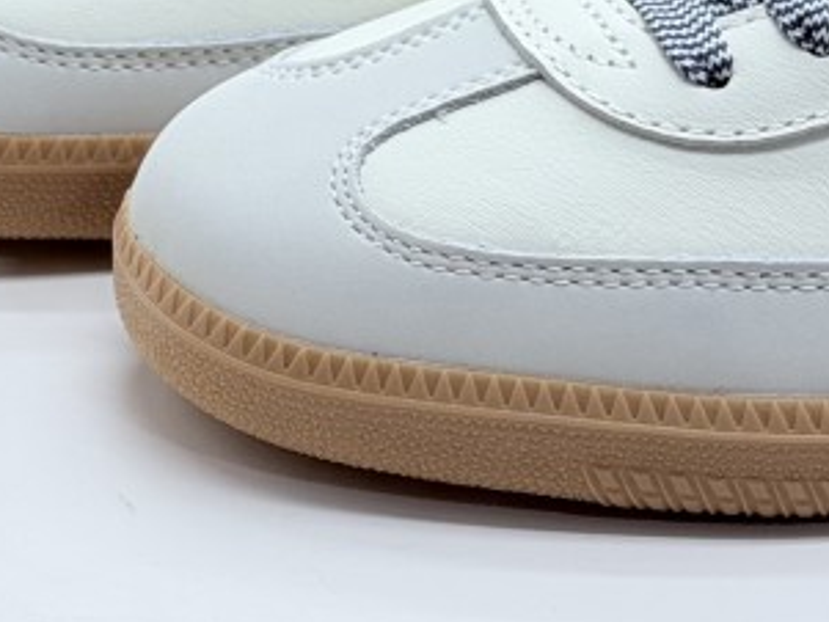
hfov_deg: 28.4
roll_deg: +1.3
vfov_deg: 21.5
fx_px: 1629
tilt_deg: -24.9
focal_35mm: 68
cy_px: 198
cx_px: 285
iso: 64
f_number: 1.78
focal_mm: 6.76
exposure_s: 1/646
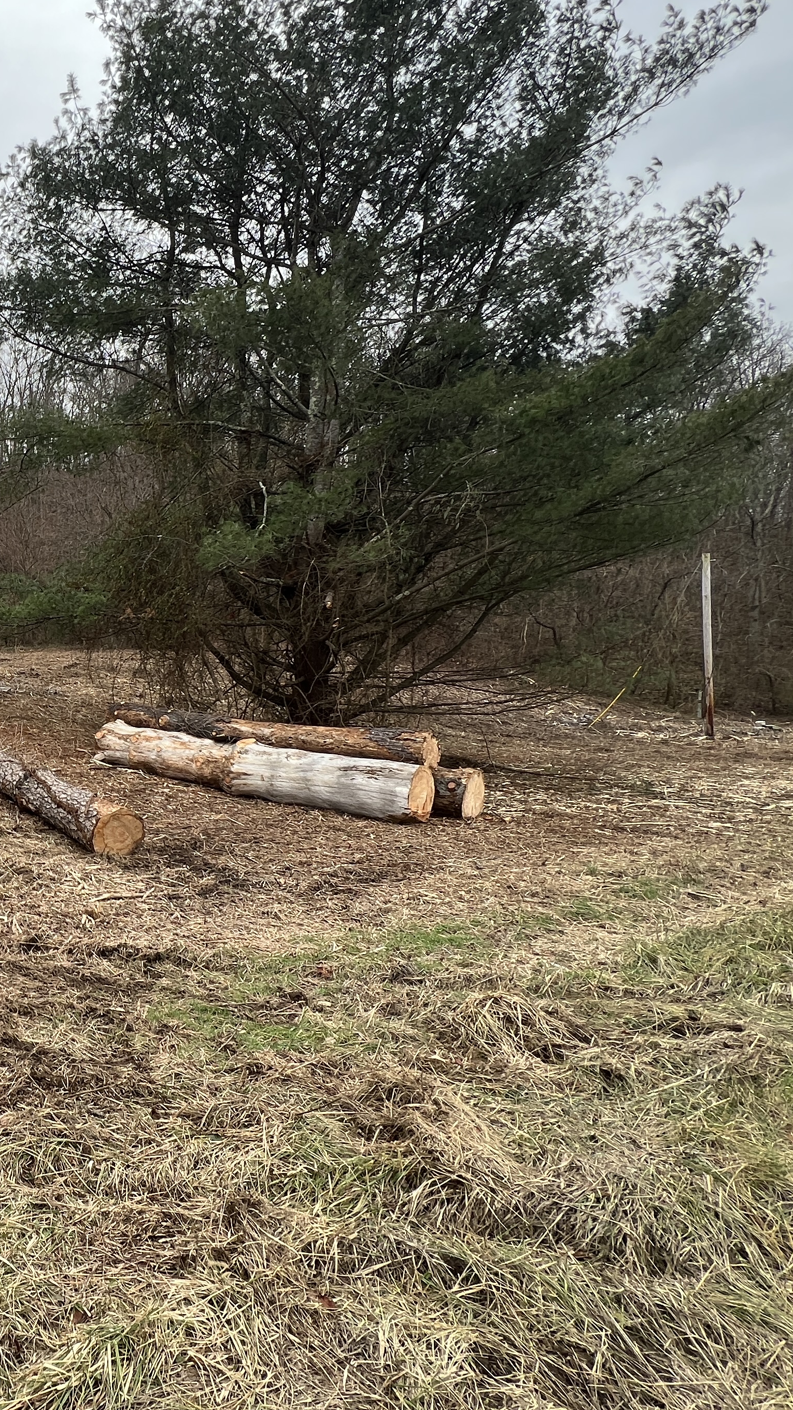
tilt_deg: +2.7
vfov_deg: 83.8
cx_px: -80
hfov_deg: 42.2
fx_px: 785
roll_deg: +1.1
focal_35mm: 21
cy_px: 666
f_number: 1.8
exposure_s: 1/273
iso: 32
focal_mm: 1.57
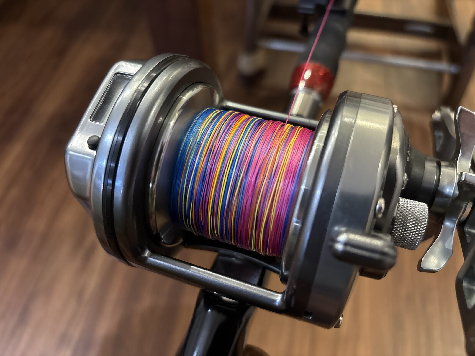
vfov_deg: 53.1
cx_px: 238
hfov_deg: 67.3
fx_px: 357
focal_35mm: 26
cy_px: 178
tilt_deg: -55.8
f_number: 1.6
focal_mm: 5.96
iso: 400
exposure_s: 1/40
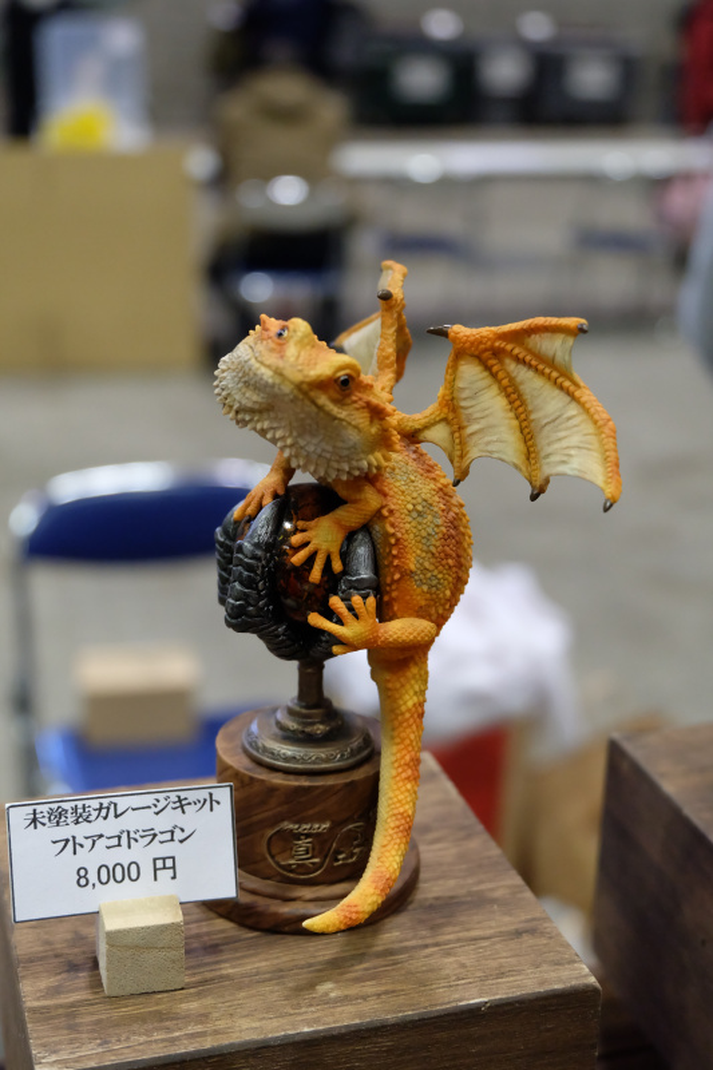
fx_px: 1456
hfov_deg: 27.5
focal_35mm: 49
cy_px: 535
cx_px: 356
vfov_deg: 40.4
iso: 3200
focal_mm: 32.5
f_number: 5
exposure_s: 1/120
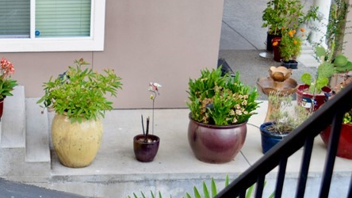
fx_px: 934
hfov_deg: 20.2
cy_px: 264
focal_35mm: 100
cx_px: -57
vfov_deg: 11.8
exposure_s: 1/80
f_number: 4.5
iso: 400
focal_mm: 26
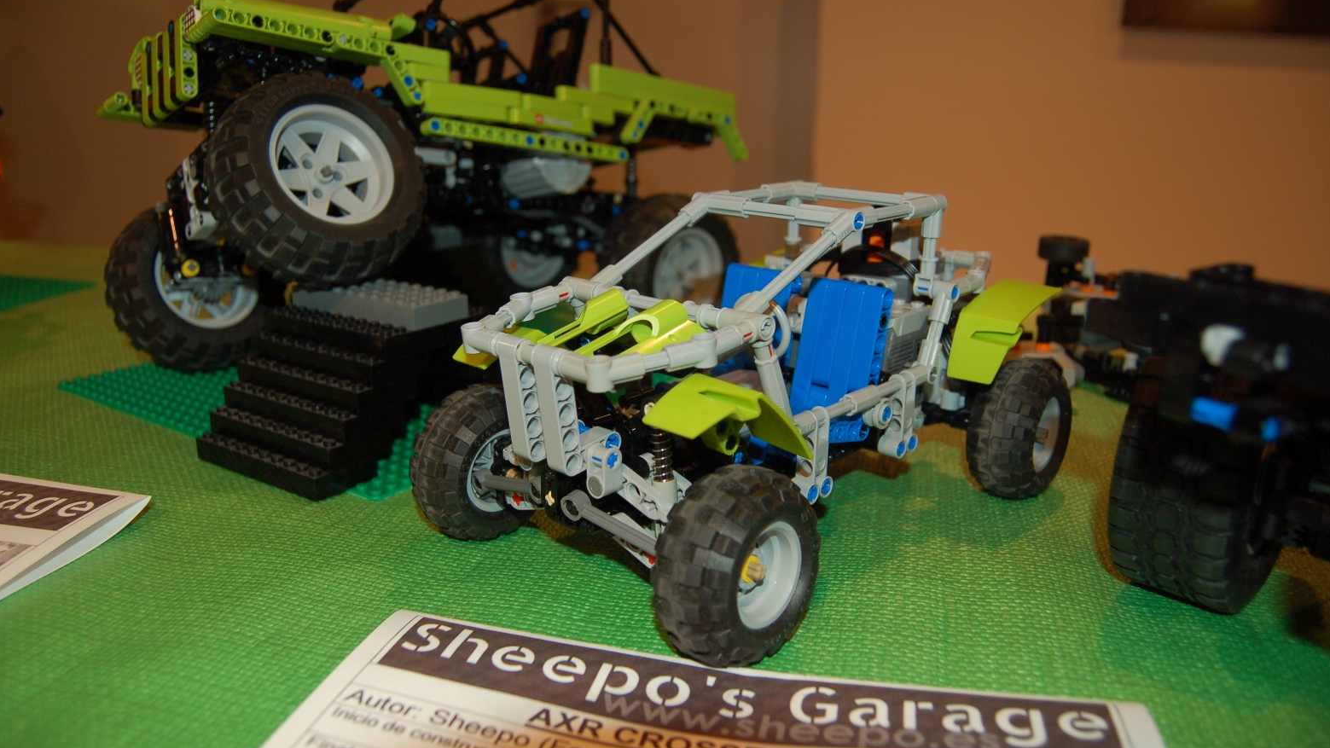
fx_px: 1023
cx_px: 653
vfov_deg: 40.2
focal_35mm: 29
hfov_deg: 66.1
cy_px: 350
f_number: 3.5
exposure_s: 1/60
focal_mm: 18
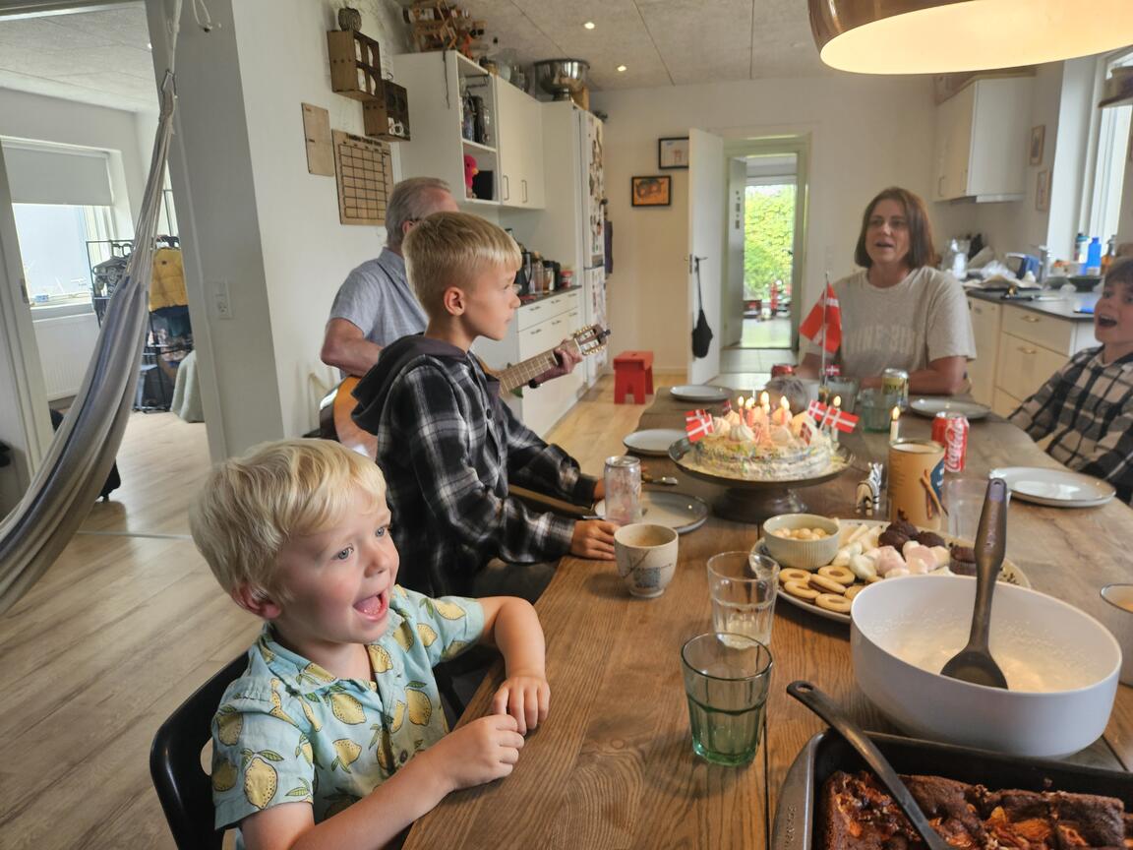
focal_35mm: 23
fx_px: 753
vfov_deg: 58.9
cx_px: 566
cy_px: 425
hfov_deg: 73.9
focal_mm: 5.4
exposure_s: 1/100
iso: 100
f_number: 1.8
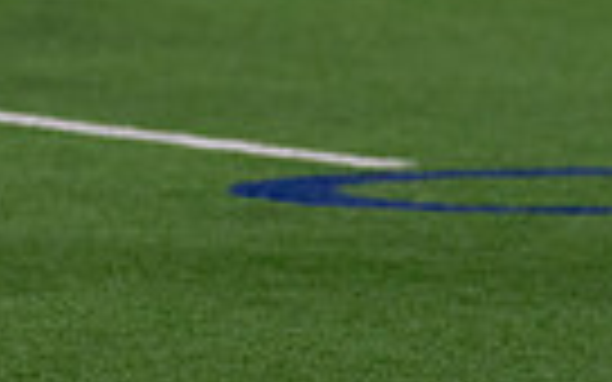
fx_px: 9407
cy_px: -255
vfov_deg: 2.3
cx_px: -666
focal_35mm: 564
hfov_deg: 3.7
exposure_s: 1/1000
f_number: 2.8
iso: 2000
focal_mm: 108
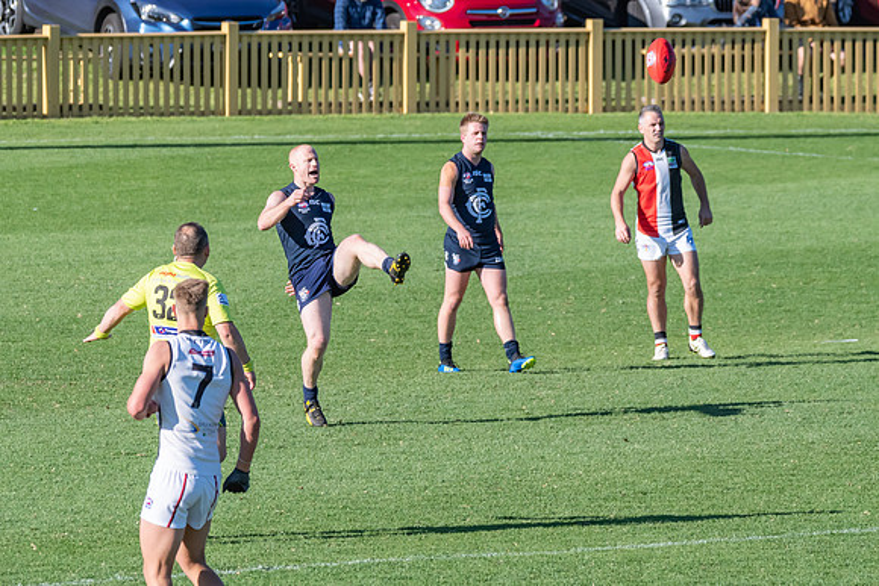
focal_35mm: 639
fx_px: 15611
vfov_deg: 2.2
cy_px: 241
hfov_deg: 3.2
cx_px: 344
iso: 800
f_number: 10
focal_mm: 350
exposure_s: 1/1600
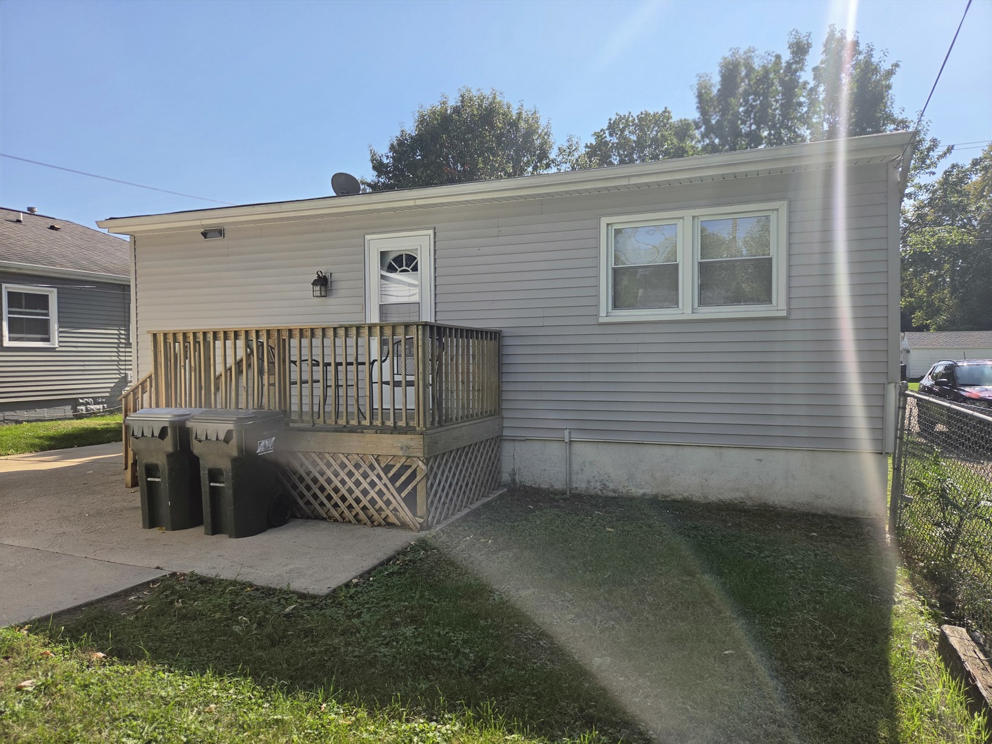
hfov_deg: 73.9
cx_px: 496
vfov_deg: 58.9
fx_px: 659
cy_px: 372
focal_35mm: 23
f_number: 1.8
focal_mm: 5.4
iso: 80
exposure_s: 1/5595
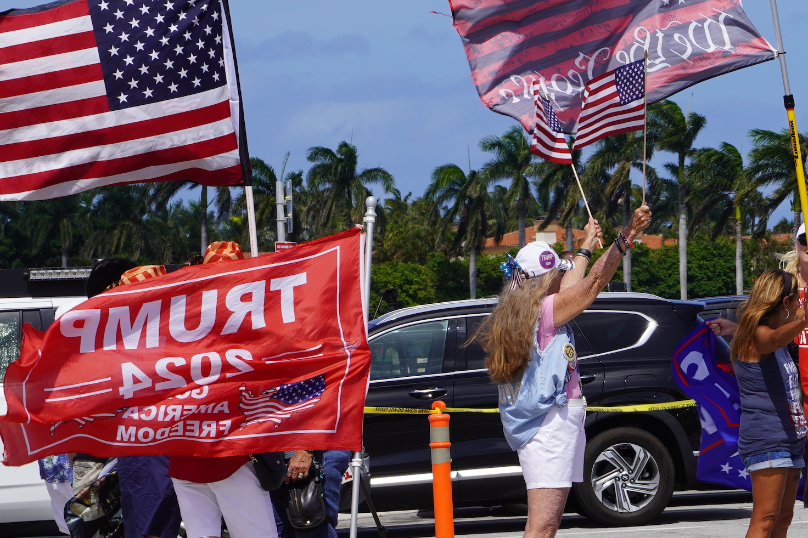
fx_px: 4802
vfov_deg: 6.4
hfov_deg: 9.6
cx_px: 554
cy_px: 120
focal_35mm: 214
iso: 100
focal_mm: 70
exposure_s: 1/320
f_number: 10
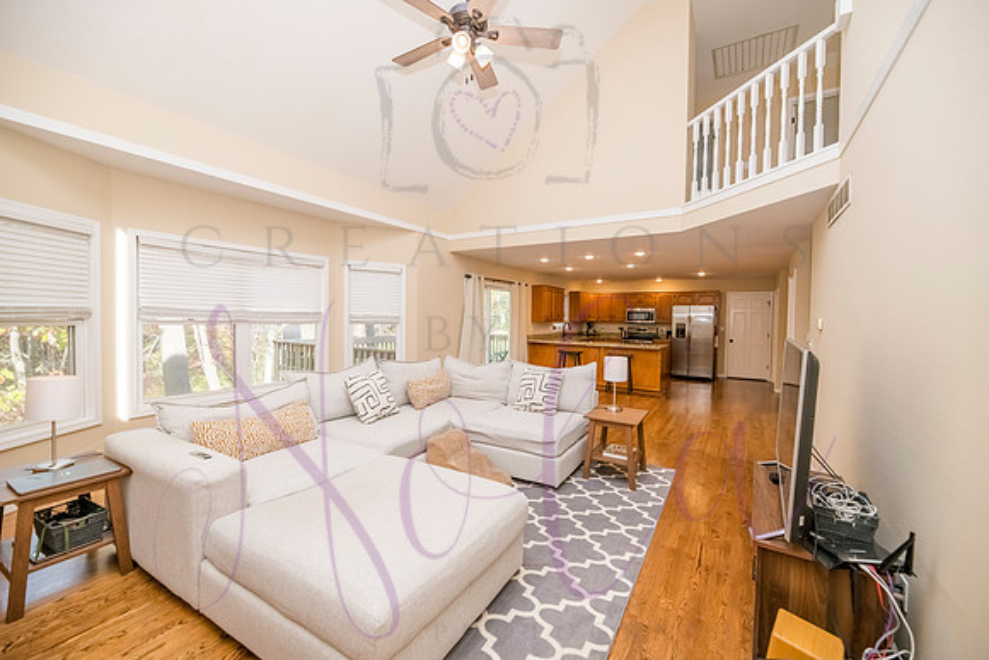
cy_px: 330
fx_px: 385
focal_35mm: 14
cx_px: 494
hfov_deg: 104.2
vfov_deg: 81.2
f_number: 4
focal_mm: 14
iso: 800
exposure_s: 1/640
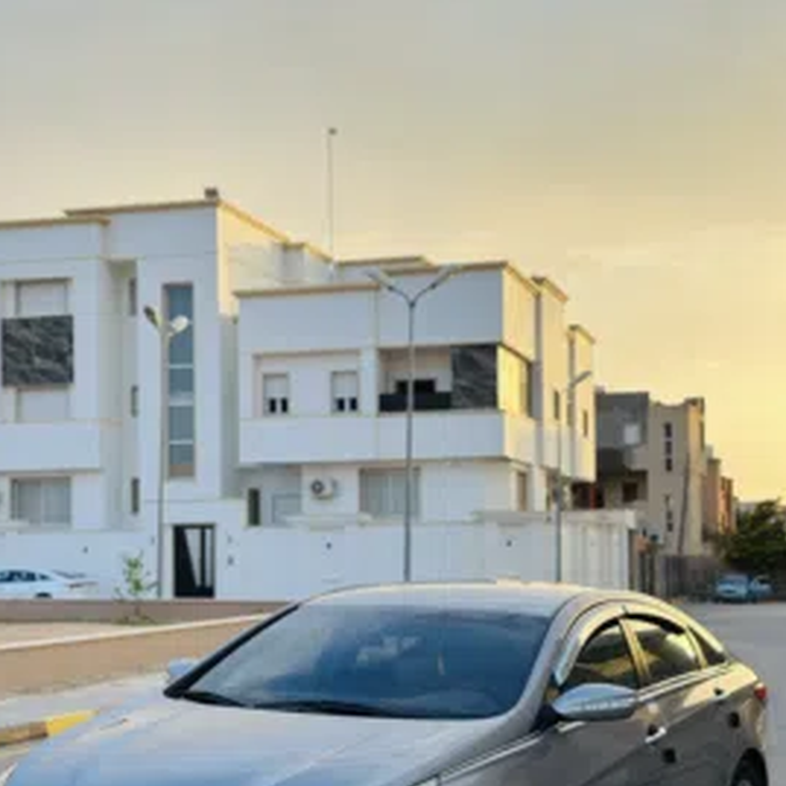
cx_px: 374
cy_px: 488
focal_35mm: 63
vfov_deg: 27.2
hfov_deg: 27.3
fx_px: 1618
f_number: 1.78
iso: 80
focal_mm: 6.86
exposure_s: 1/619
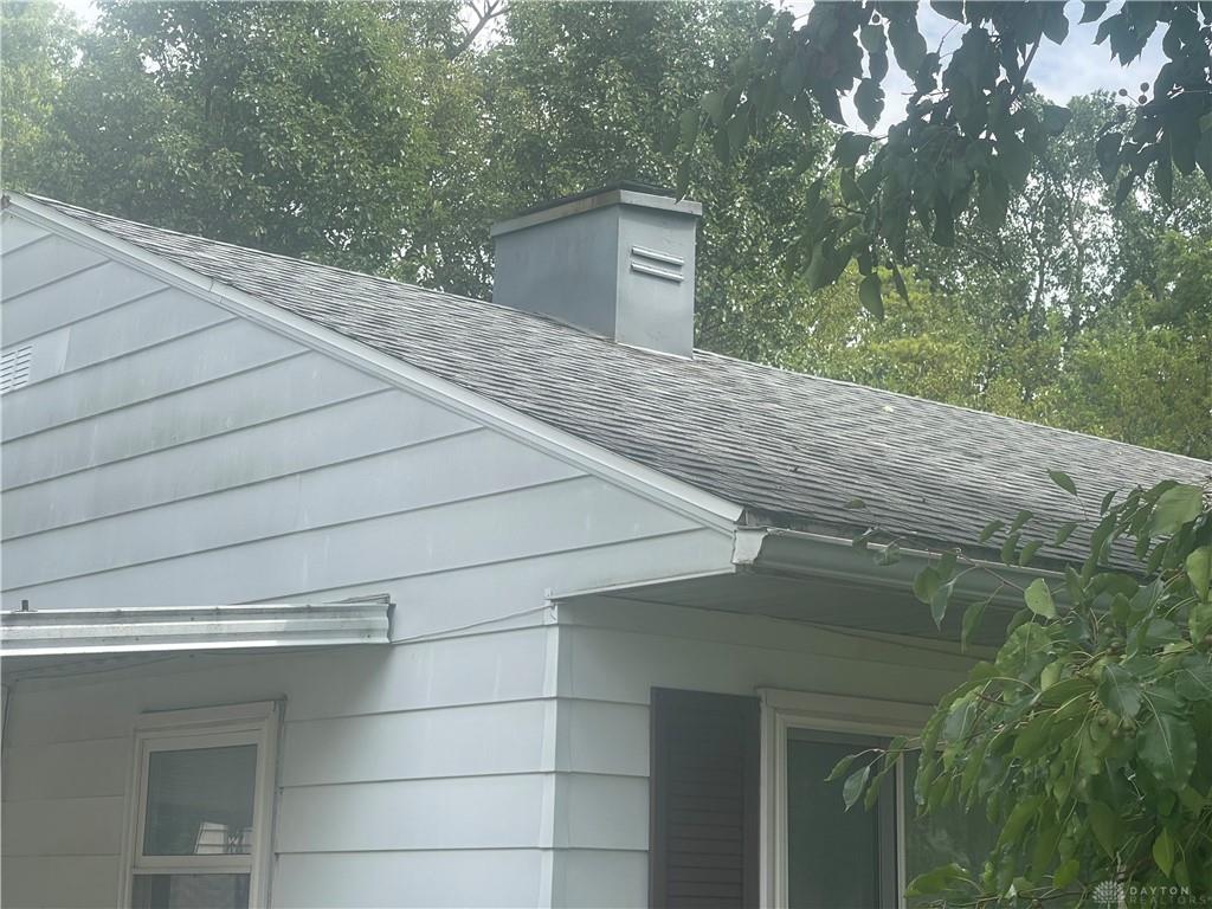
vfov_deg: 22.9
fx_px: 2241
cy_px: 454
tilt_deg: +9.7
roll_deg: -0.4
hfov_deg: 30.3
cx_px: 606
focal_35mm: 64
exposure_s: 1/381
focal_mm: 7.5
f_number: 2.2
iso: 20
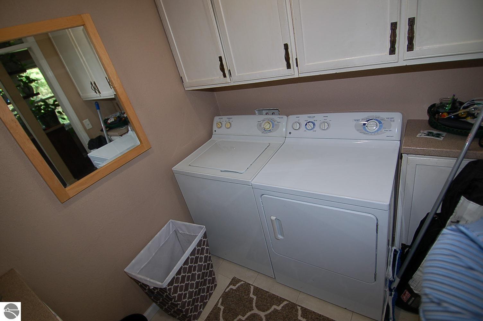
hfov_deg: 90.1
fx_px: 241
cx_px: 242
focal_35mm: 18
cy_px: 160
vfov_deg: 67.3
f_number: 4
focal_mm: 12
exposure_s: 1/60
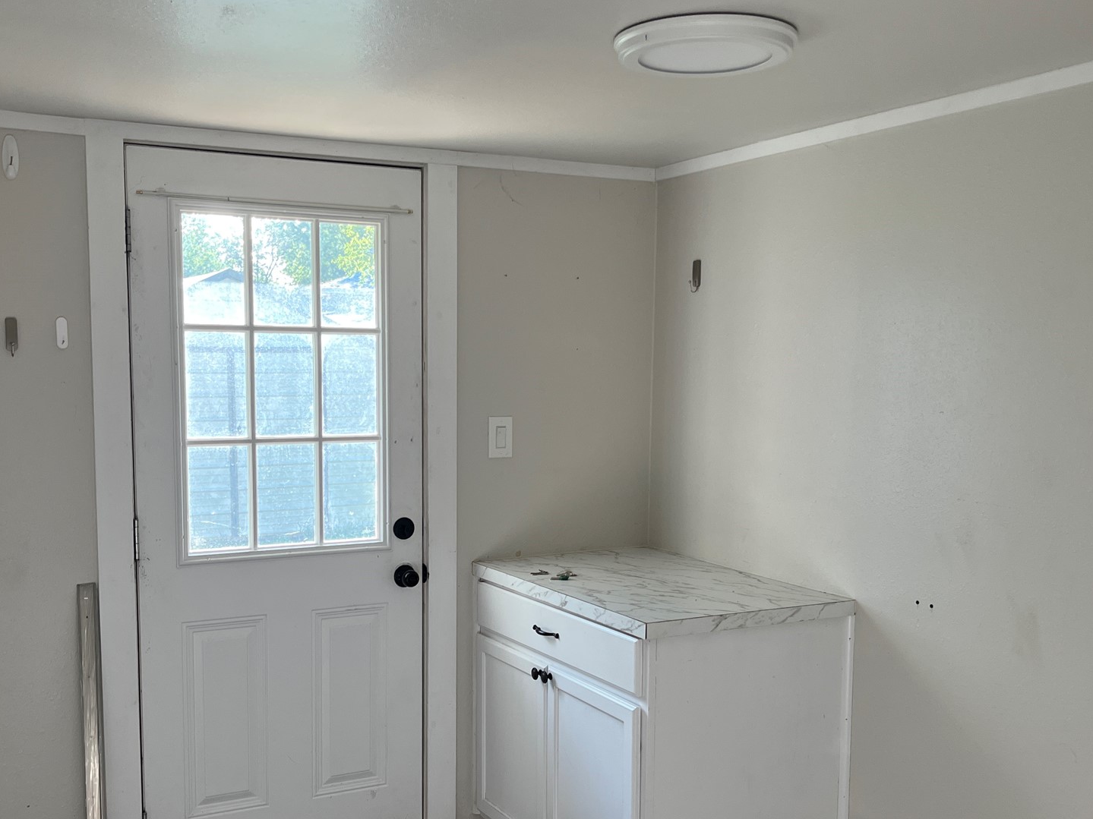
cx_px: 529
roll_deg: -0.3
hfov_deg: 50.1
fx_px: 1168
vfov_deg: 38.6
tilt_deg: -6.7
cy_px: 473
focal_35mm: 37
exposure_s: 1/120
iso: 64
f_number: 1.6
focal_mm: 5.1
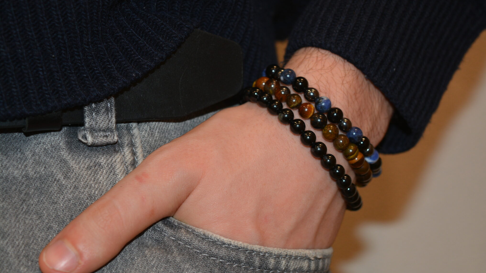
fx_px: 941
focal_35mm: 73
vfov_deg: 16.5
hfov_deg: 29.0
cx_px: 245
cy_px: 141
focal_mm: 46
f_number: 5
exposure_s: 1/60
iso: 500
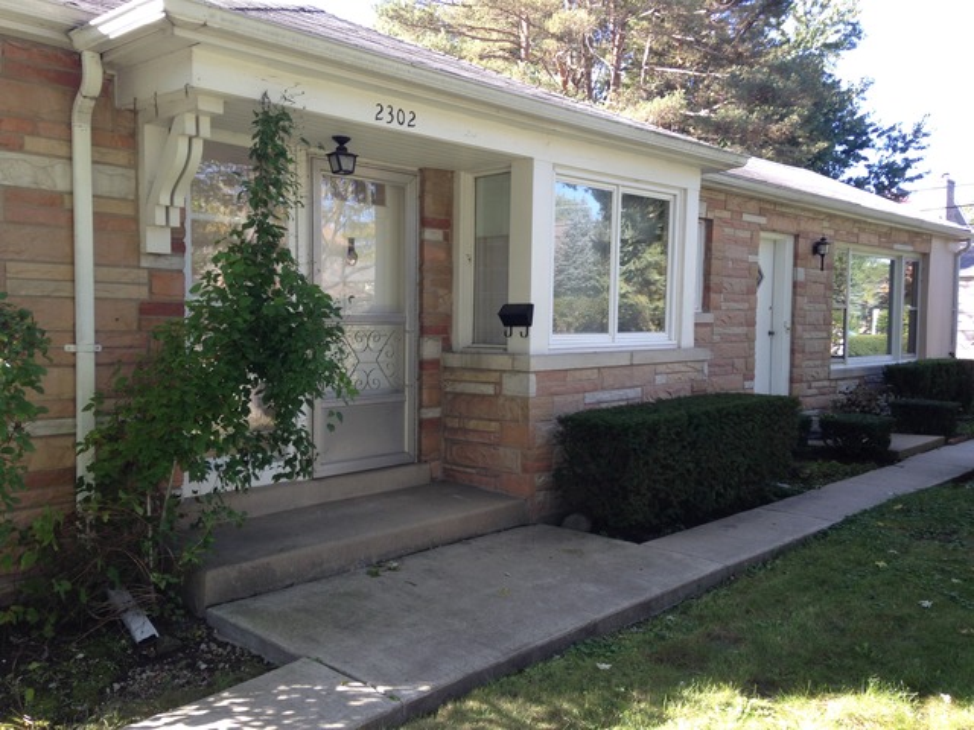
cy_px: 365
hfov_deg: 55.4
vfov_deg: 42.9
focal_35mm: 33
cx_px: 487
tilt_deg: -4.5
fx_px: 929
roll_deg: -0.5
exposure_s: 1/124
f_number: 2.4
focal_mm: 4.12
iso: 50
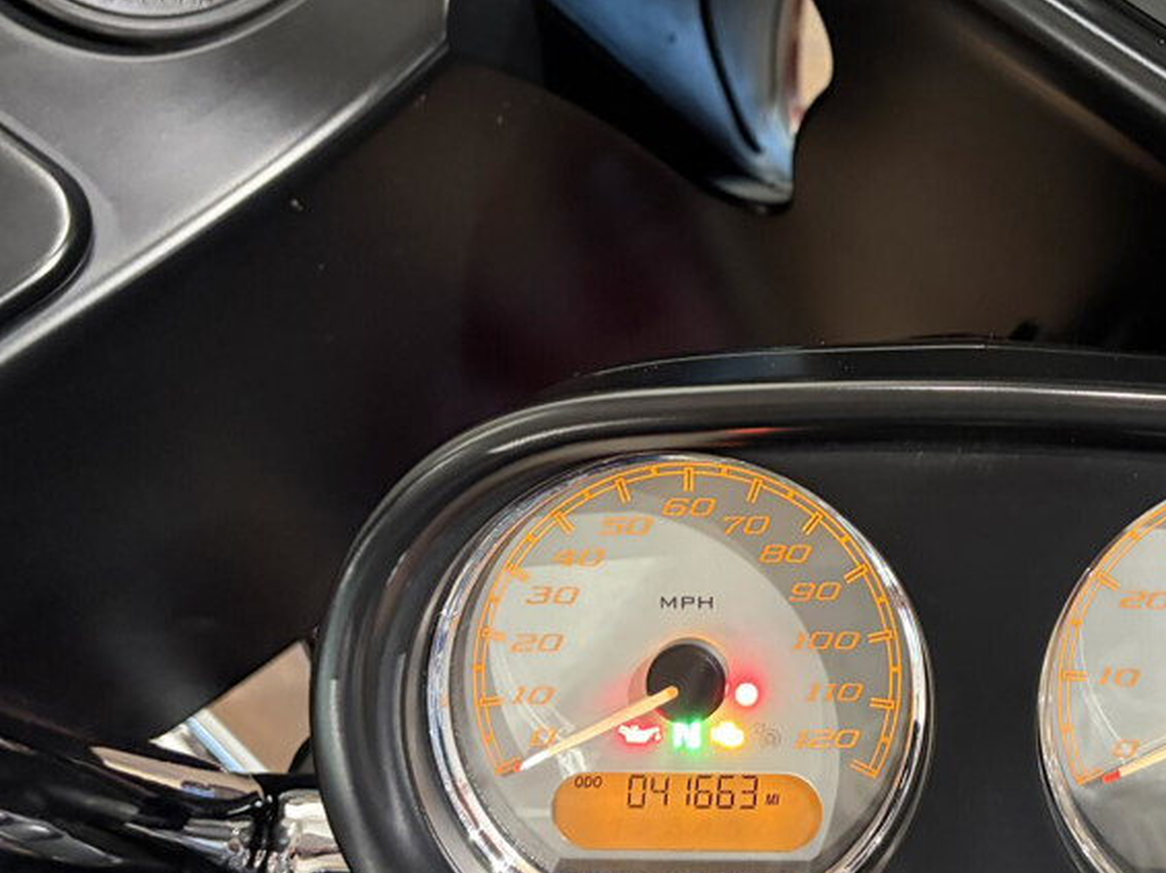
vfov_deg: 29.4
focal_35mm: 49
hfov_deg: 37.8
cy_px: 278
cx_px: 901
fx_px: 1650
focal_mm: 5.96
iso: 500
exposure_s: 1/30
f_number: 1.6
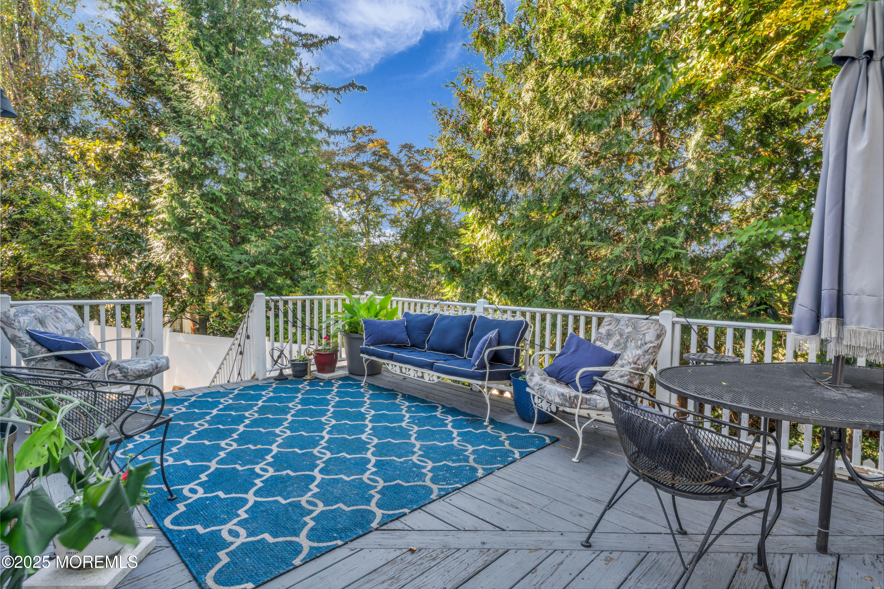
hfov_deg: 89.7
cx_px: 442
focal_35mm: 18
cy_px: 294
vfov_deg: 67.1
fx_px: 444
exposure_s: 1/2
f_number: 22
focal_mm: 18.1
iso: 100
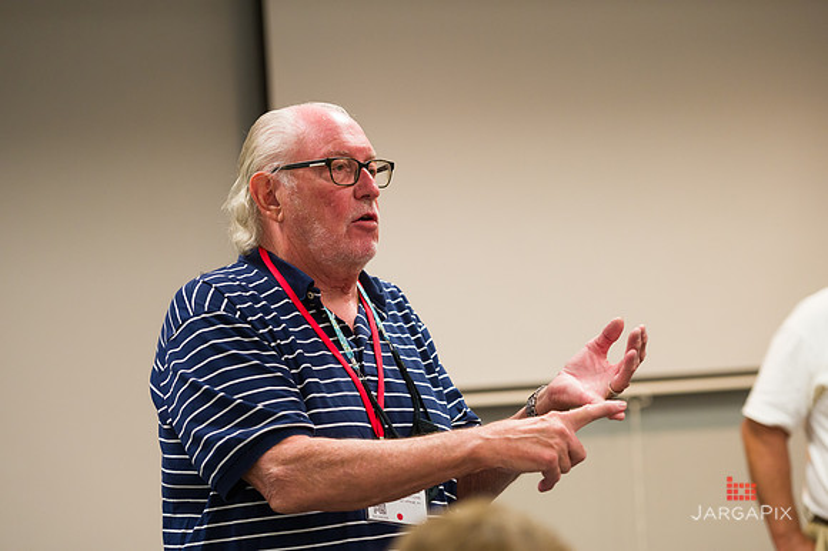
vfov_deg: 11.0
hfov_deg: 16.4
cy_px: 276
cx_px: 414
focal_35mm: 125
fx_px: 2873
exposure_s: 1/125
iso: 2500
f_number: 3.2
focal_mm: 125
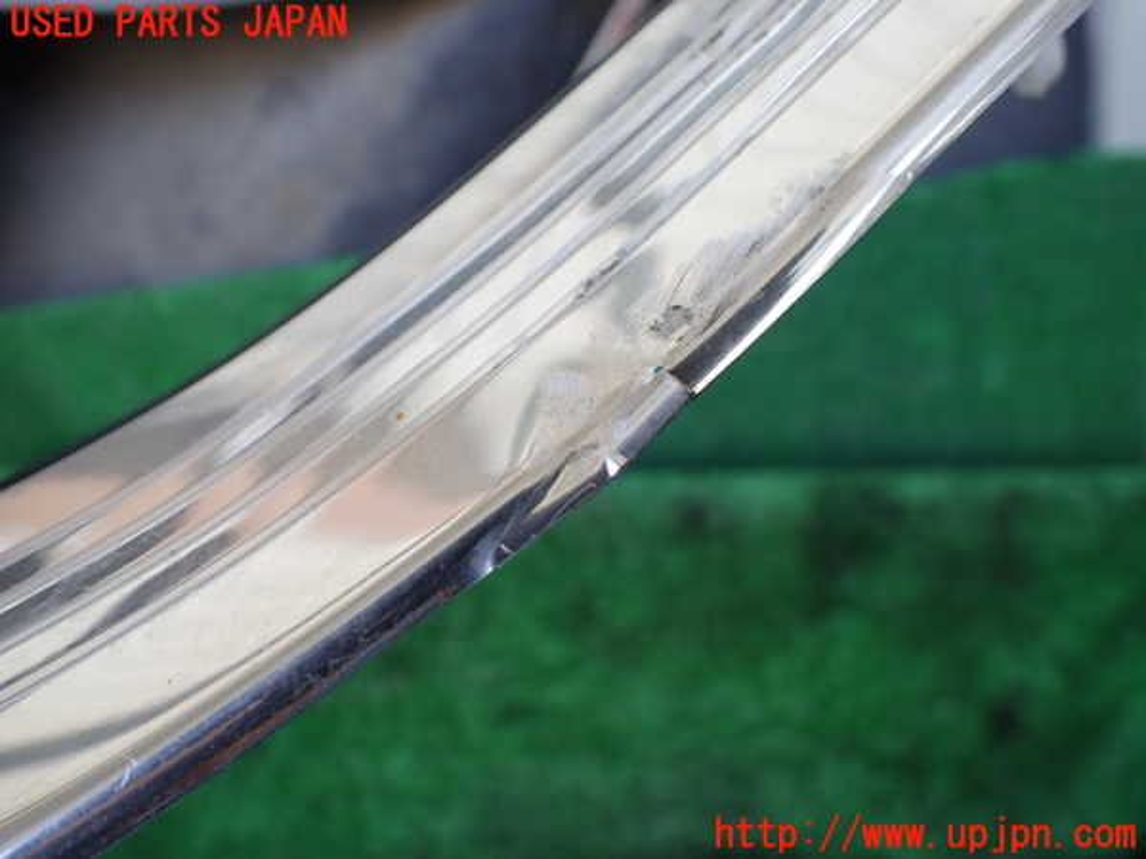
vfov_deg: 46.8
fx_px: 993
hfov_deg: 60.0
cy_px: 430
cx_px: 573
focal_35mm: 30
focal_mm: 5.4
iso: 160
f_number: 2.3
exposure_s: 1/125
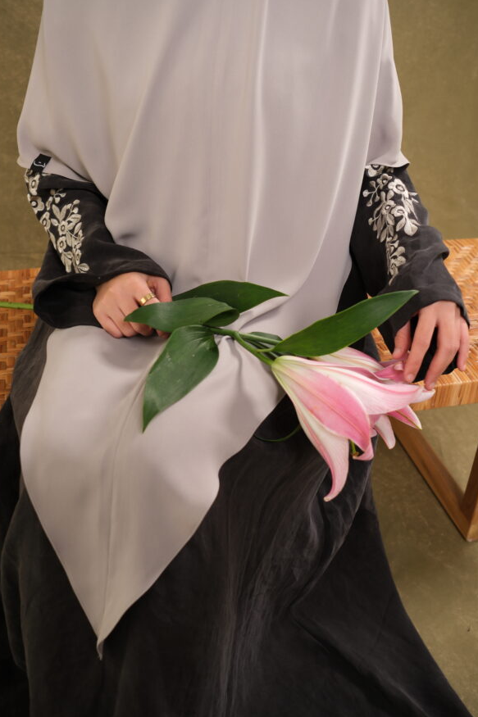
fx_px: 717
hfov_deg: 36.9
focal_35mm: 36
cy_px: 353
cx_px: 234
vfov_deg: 53.1
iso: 160
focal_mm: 23
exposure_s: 1/125
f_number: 3.2
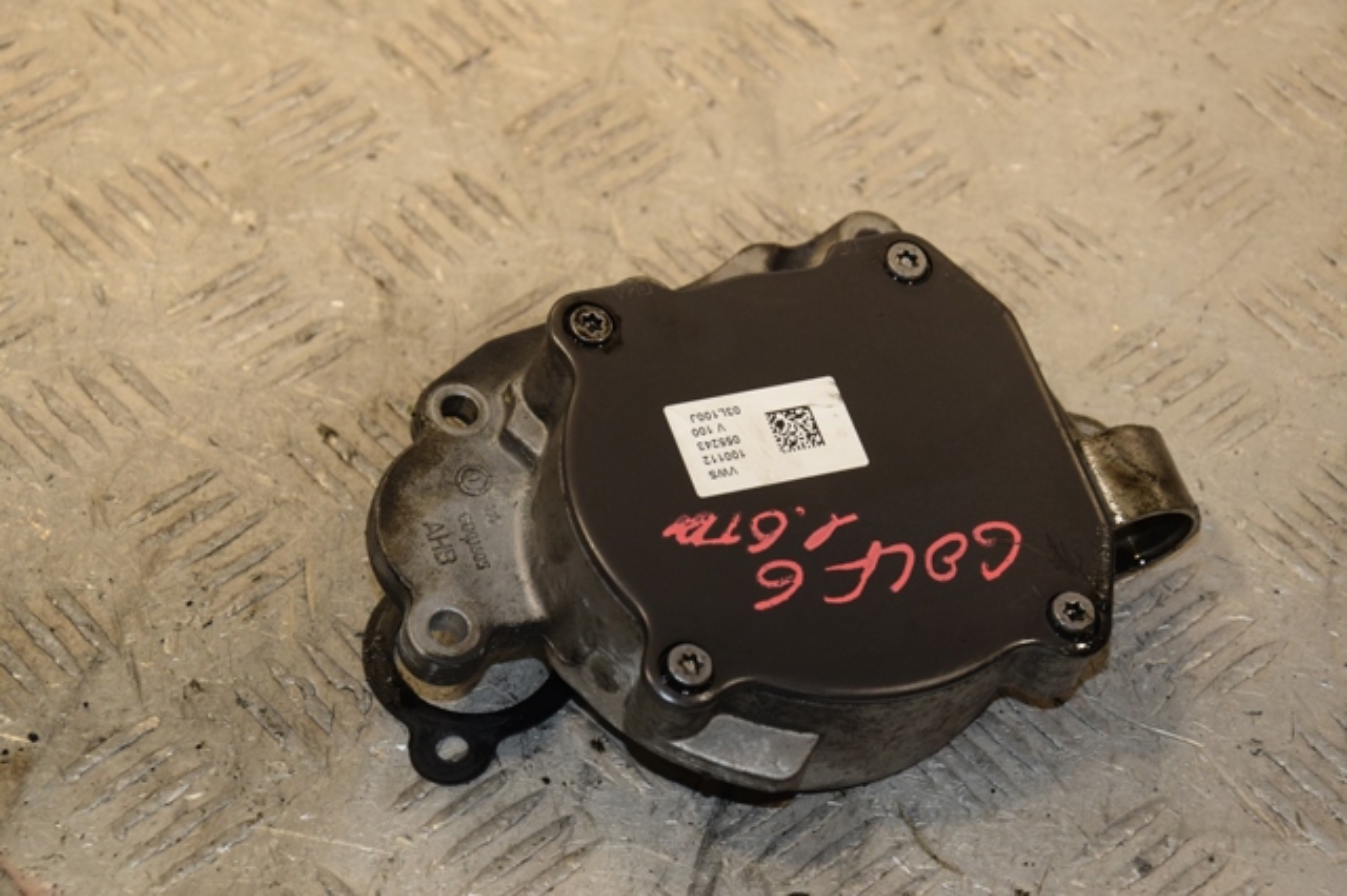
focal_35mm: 112
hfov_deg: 18.2
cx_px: 674
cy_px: 448
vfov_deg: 12.2
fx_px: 4207
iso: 800
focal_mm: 75
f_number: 8
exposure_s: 1/200
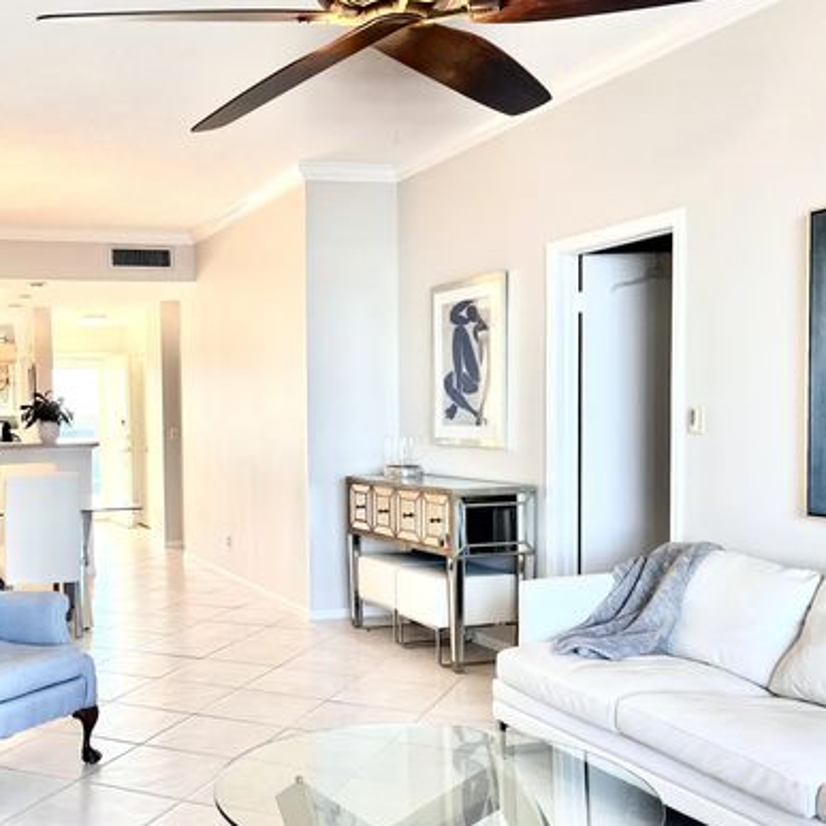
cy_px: 472
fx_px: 1026
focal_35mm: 38
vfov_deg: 43.7
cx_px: 196
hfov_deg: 42.4
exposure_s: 1/120
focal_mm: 5.7
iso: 64
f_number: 1.5
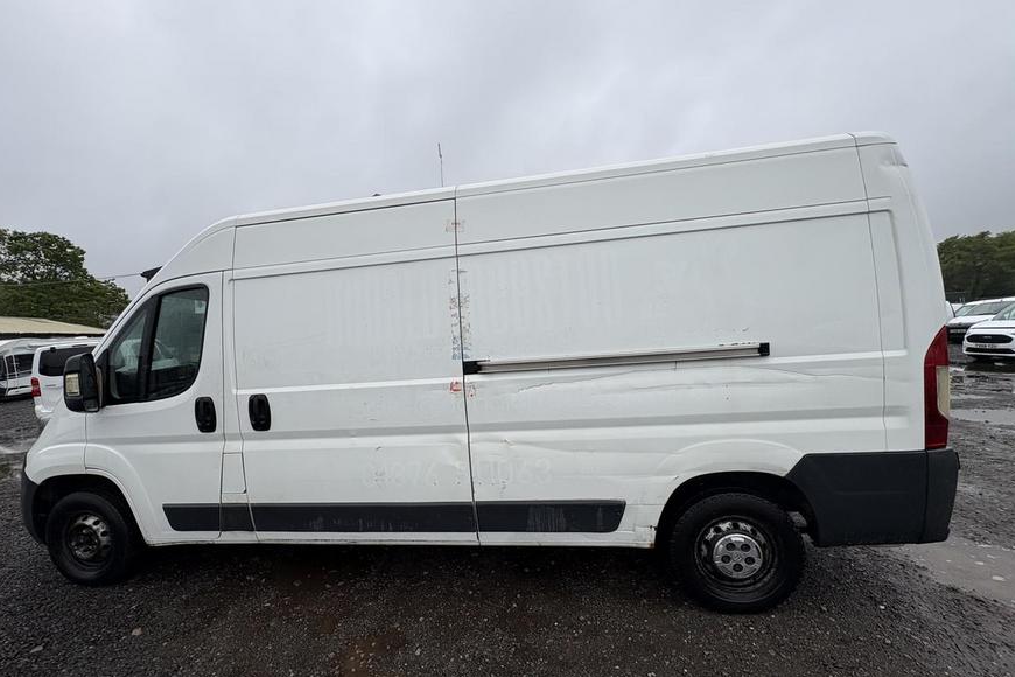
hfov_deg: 100.4
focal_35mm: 15
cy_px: 355
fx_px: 423
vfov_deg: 77.3
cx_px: 498
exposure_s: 1/1395
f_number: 2.2
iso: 50
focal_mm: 2.22
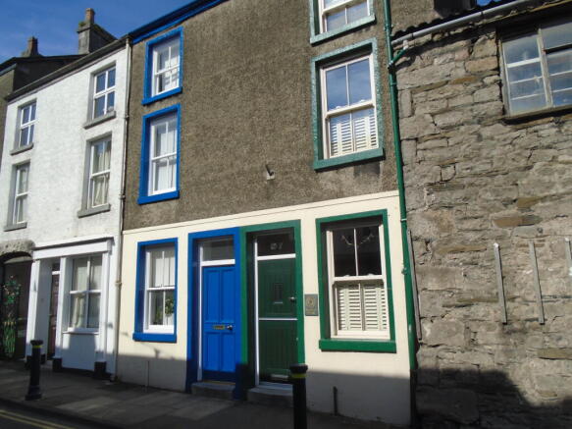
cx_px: 286
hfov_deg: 67.3
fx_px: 430
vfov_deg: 53.0
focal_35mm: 26
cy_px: 214
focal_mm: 4.6
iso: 100
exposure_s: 1/320
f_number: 8
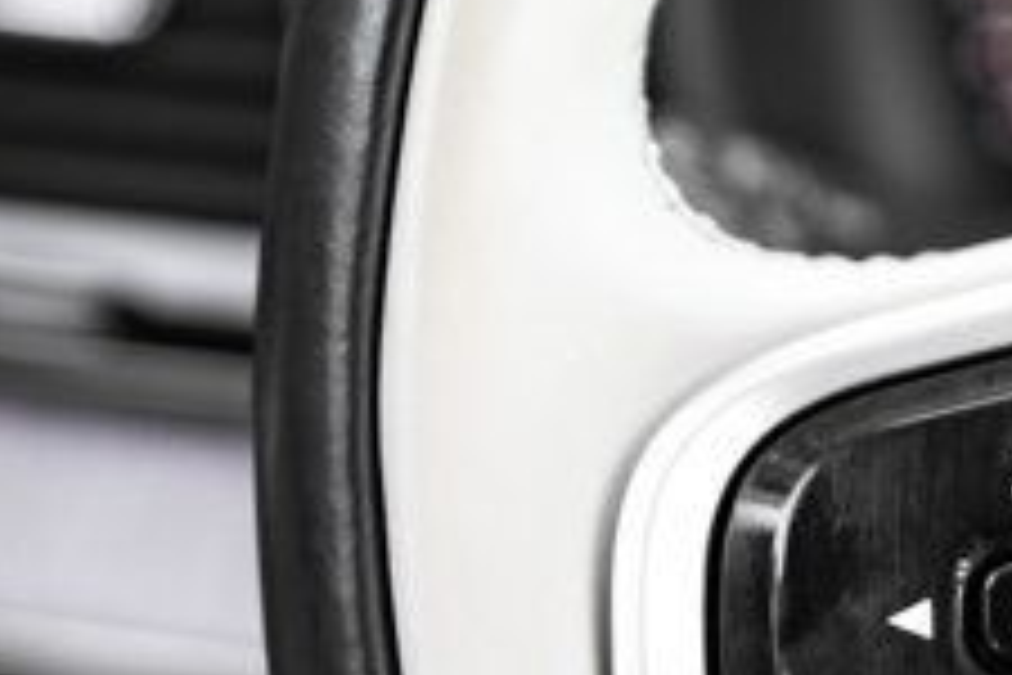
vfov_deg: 11.9
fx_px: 3204
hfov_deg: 17.5
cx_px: 1034
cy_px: 601
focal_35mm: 114
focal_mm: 40
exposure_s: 1/250
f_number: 2.8
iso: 640
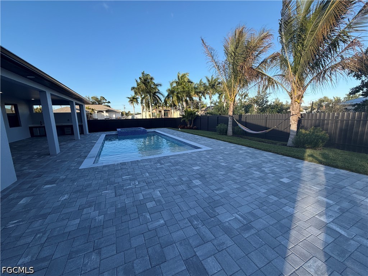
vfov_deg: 85.7
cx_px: 184
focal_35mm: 14
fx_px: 149
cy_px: 138
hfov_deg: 102.1
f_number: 2.2
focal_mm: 2.22
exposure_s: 1/564
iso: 40
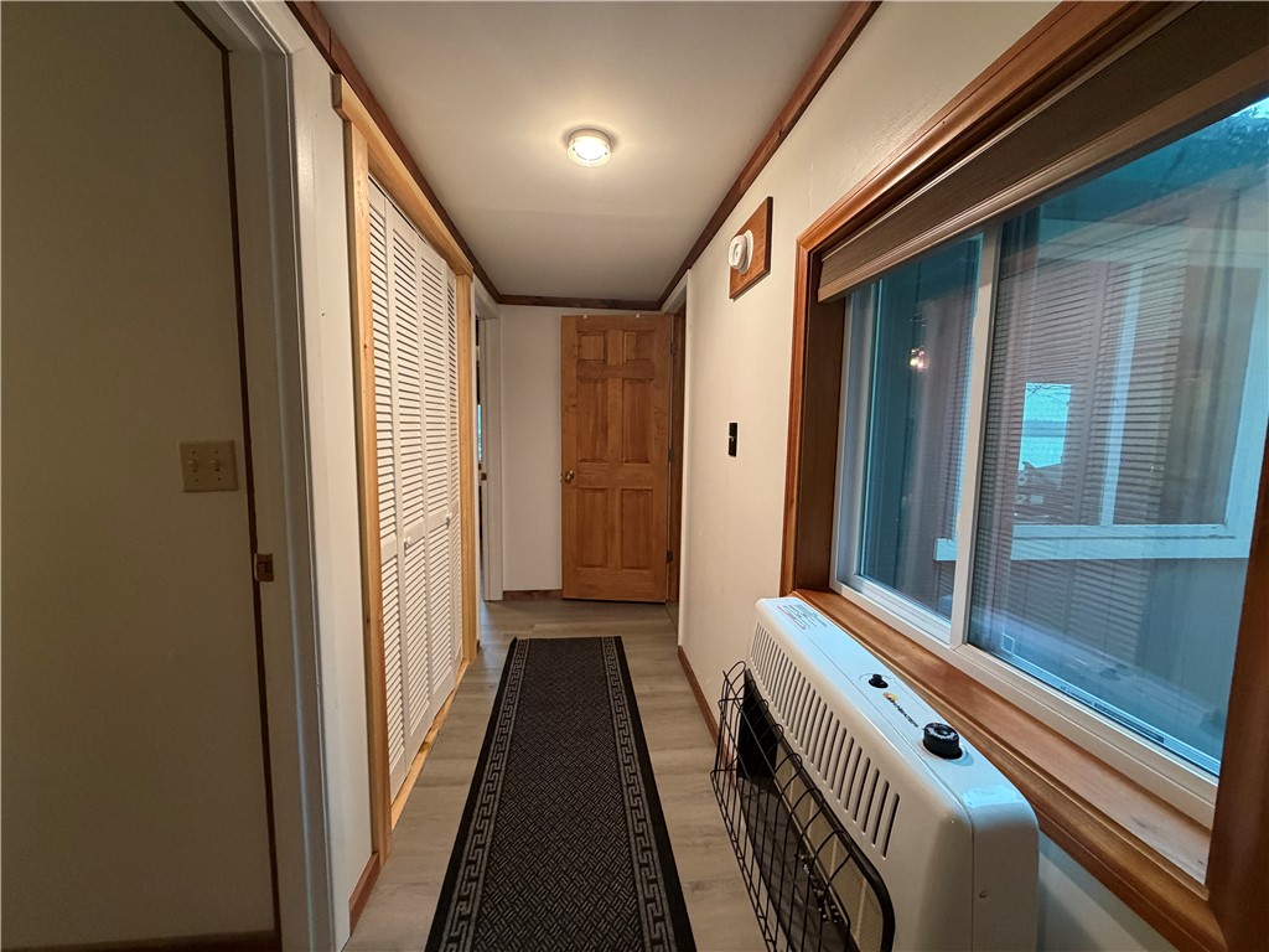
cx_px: 634
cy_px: 476
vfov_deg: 85.7
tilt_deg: -5.6
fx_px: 513
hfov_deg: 102.1
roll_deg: +0.2
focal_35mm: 14
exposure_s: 1/60
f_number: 2.2
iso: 400
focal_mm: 2.22
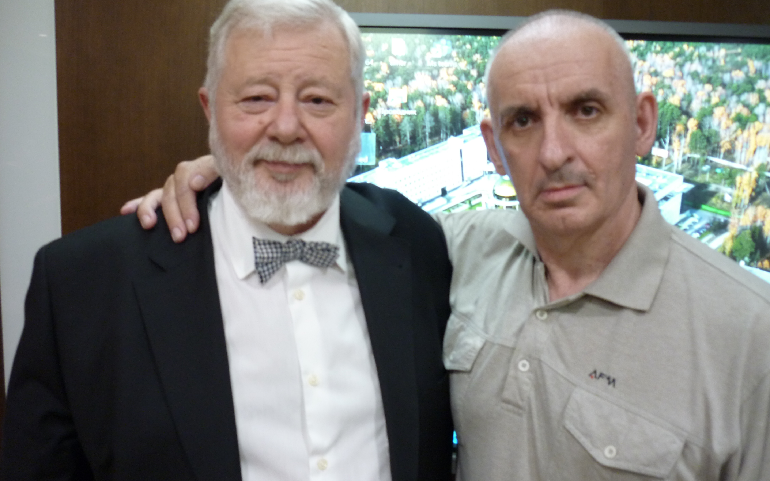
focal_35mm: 35
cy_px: 217
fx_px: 734
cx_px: 385
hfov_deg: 55.3
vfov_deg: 36.2
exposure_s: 1/15
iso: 200
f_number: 2.8
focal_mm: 5.5
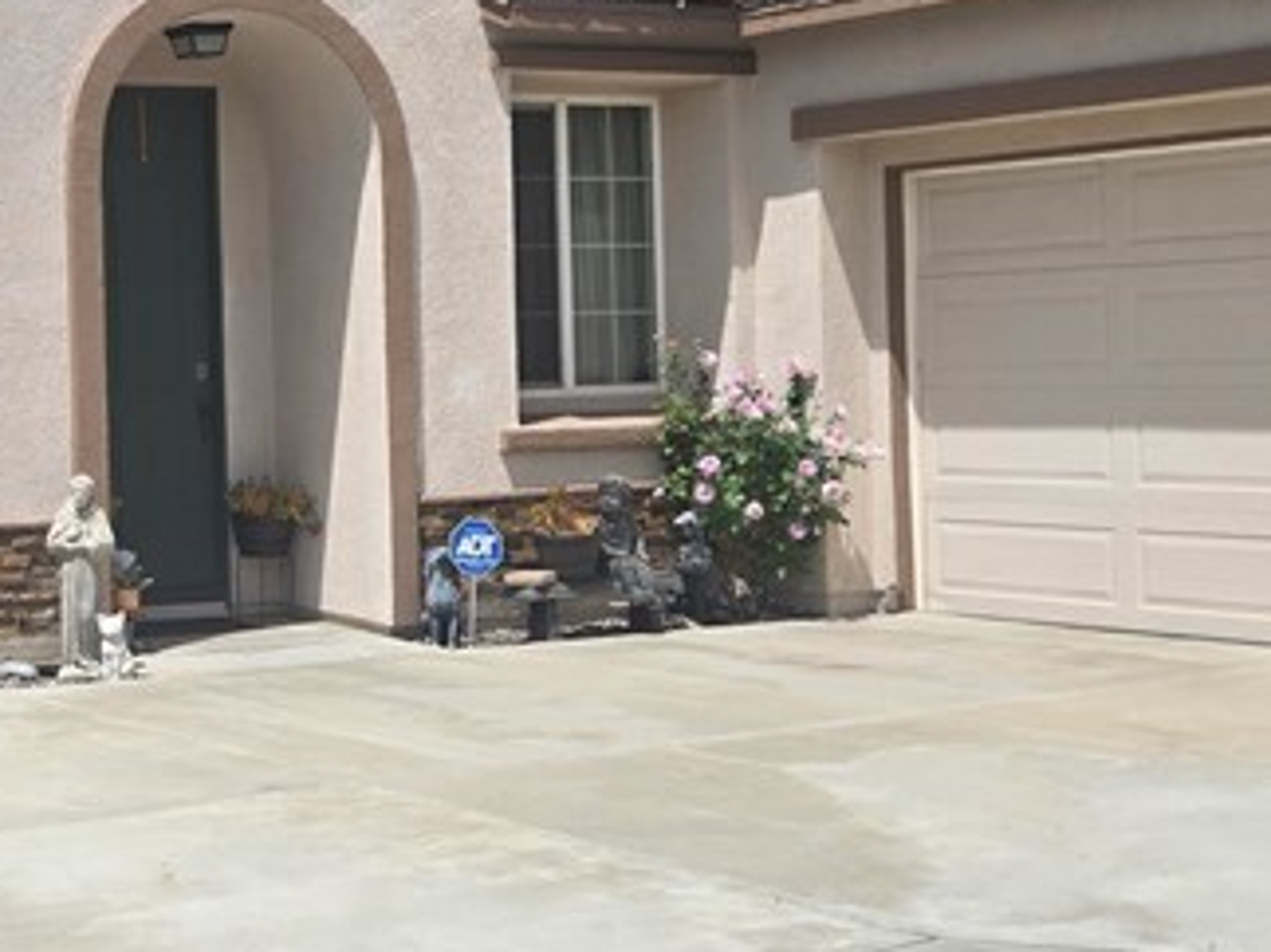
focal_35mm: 73
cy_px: 350
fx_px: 2679
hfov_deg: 25.7
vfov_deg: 20.1
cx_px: 98
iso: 25
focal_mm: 5.4
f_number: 1.8
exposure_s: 1/2937
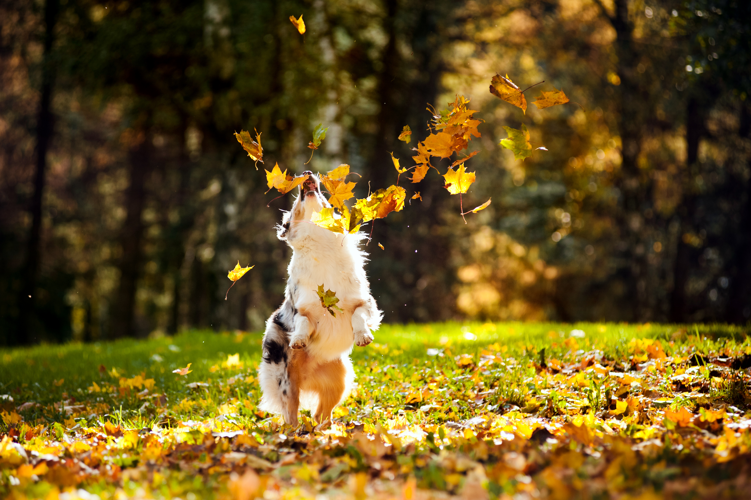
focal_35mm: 155
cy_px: 250
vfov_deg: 8.8
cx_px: 376
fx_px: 3231
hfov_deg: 13.3
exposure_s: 1/1000
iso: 320
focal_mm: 155
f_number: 4
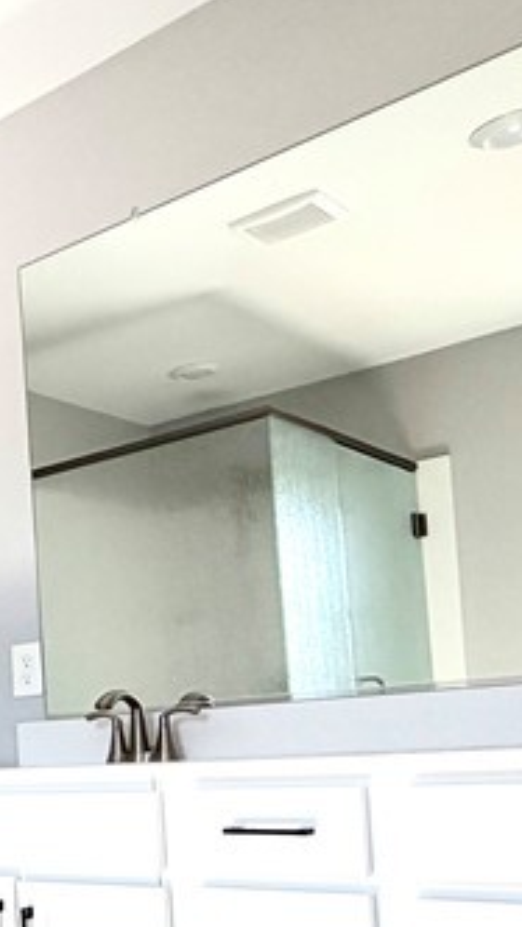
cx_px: -343
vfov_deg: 41.8
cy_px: 743
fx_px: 1155
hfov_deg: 20.3
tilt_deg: +0.8
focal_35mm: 47
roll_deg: +2.9
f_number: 2.2
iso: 80
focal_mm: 2.22
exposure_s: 1/121
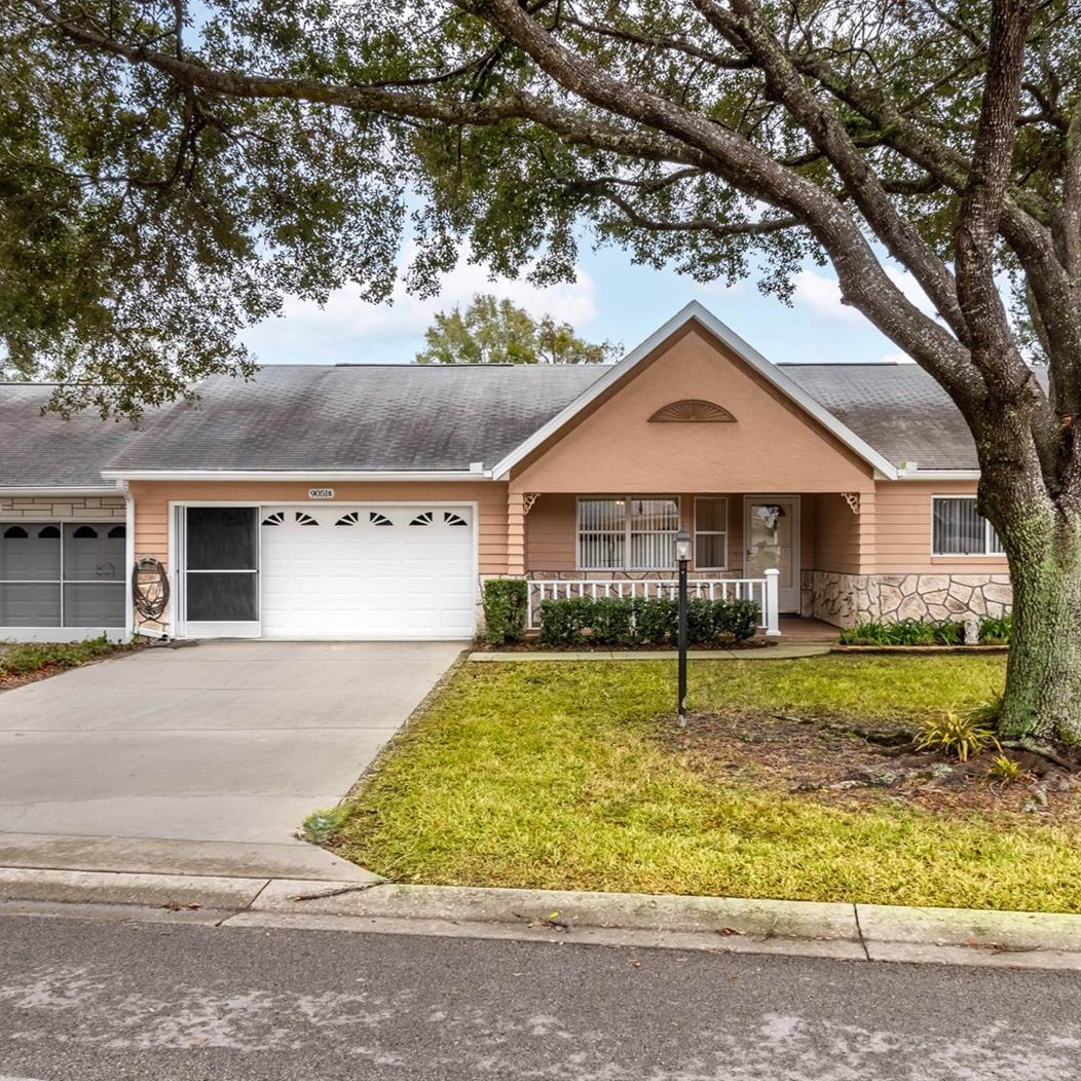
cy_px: 544
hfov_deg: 52.5
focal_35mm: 31
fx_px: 1095
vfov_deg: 52.5
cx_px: 550
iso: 100
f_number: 9
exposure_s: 1/50
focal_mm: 16
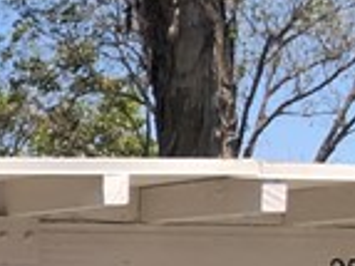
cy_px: 346
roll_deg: +1.1
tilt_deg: -0.7
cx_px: -899
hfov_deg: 7.8
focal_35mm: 201
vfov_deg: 7.3
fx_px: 2060
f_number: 1.8
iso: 20
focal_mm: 3.99
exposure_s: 1/1200
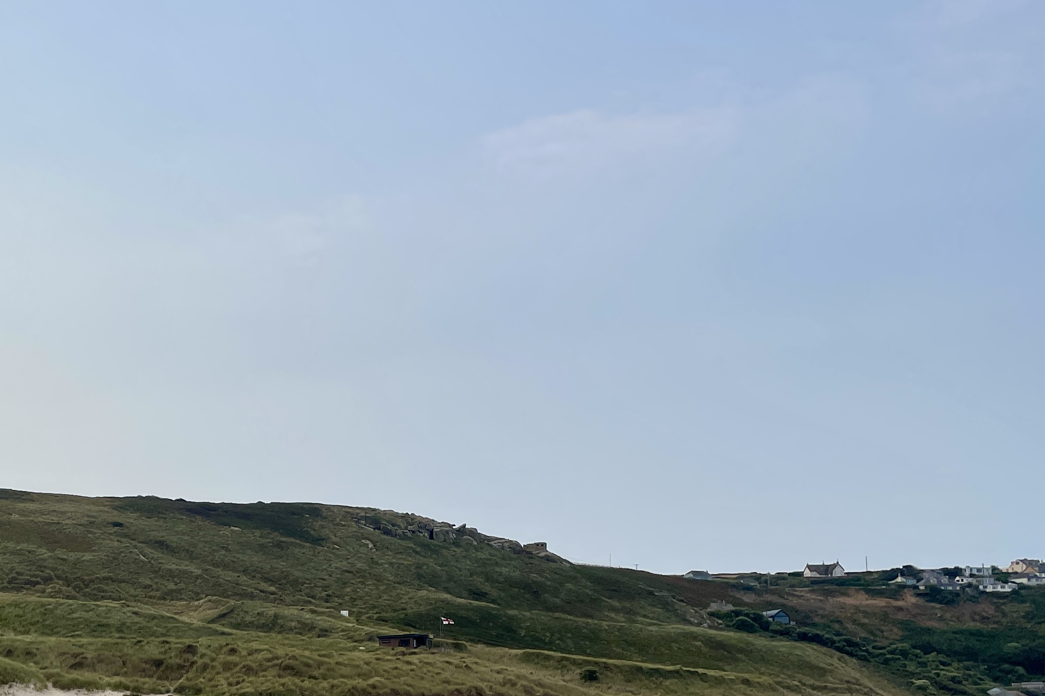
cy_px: 696
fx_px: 1480
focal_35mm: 51
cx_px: 134
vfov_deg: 25.2
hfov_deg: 36.8
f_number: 1.6
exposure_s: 1/4292
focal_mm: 4.2
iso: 32
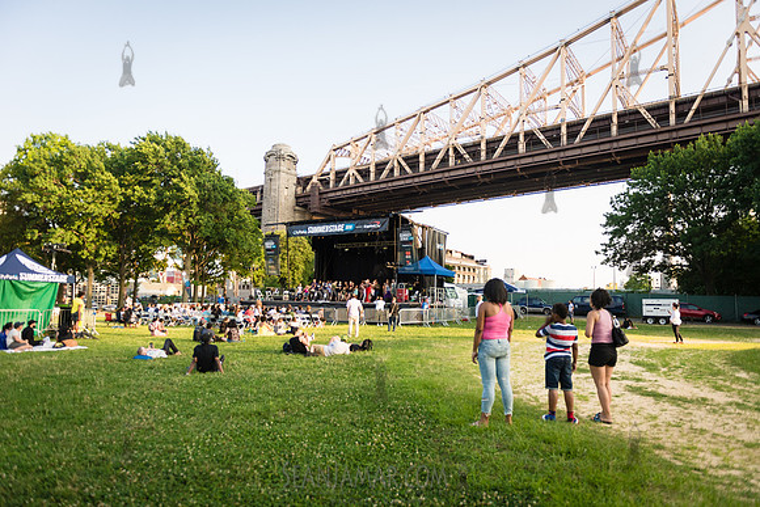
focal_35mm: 24
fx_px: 507
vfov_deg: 53.2
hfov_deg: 73.7
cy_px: 254
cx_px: 380
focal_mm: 24
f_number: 2.8
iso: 1250
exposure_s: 1/4000
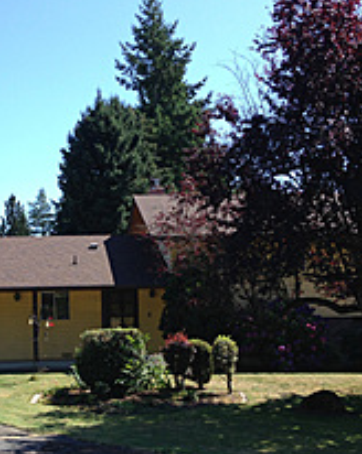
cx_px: 102
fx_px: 779
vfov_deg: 32.3
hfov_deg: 25.9
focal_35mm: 58
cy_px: 291
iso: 50
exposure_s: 1/695
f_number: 2.4
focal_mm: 4.12
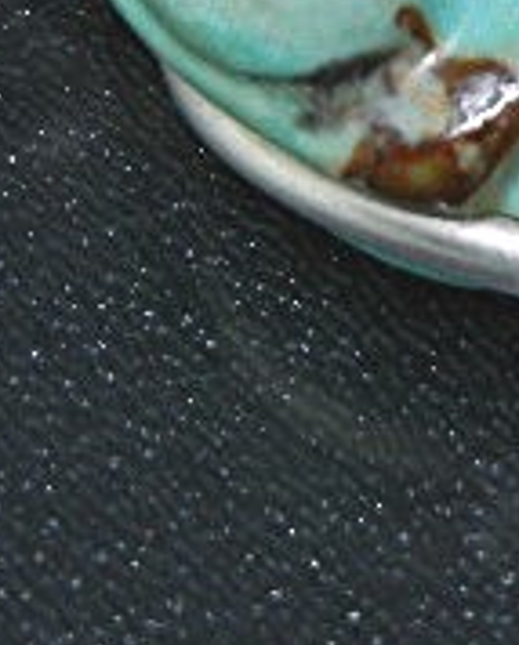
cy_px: 0
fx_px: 3486
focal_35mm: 182
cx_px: 584
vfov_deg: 10.5
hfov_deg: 8.4
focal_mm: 9.3
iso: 406
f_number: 7.8
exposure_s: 1/30
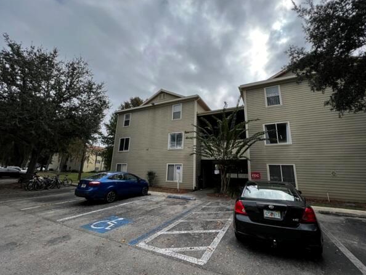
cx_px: 187
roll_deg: -1.4
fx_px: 148
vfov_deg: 85.7
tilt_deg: +13.1
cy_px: 134
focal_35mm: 14
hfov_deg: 102.0
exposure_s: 1/1508
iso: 32
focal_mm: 1.57
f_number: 1.8
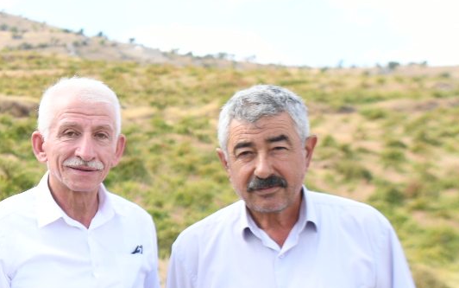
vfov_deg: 14.1
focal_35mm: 90
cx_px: -35
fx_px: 1126
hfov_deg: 21.9
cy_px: 351
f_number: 3.5
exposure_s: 1/200
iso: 64
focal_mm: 29
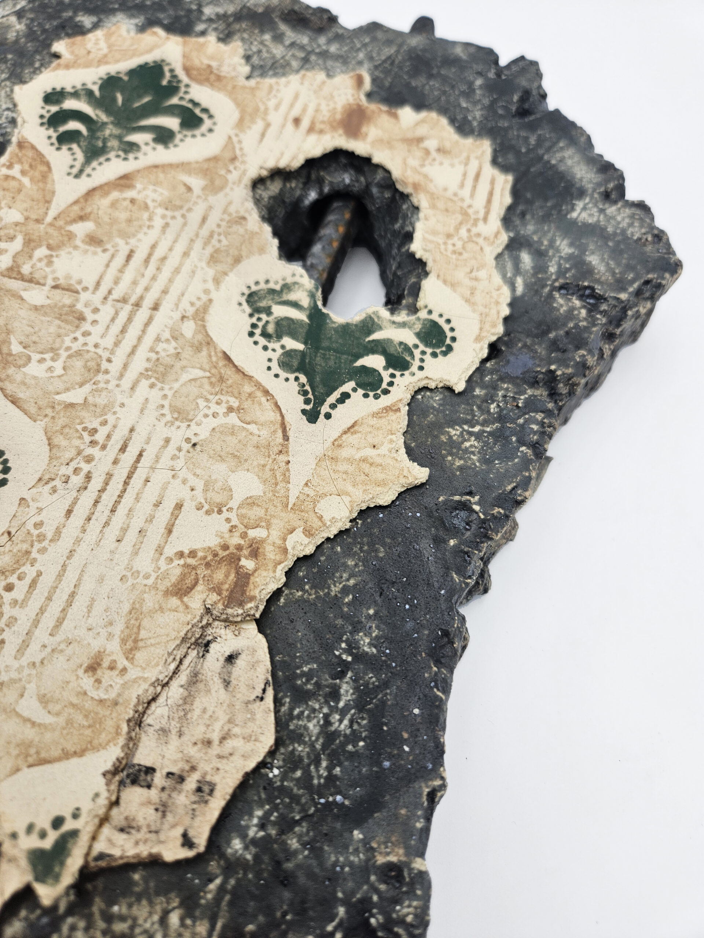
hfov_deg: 58.9
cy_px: 469
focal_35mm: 23
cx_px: 352
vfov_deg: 73.9
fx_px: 624
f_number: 1.8
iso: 25
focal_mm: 5.4
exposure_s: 1/197
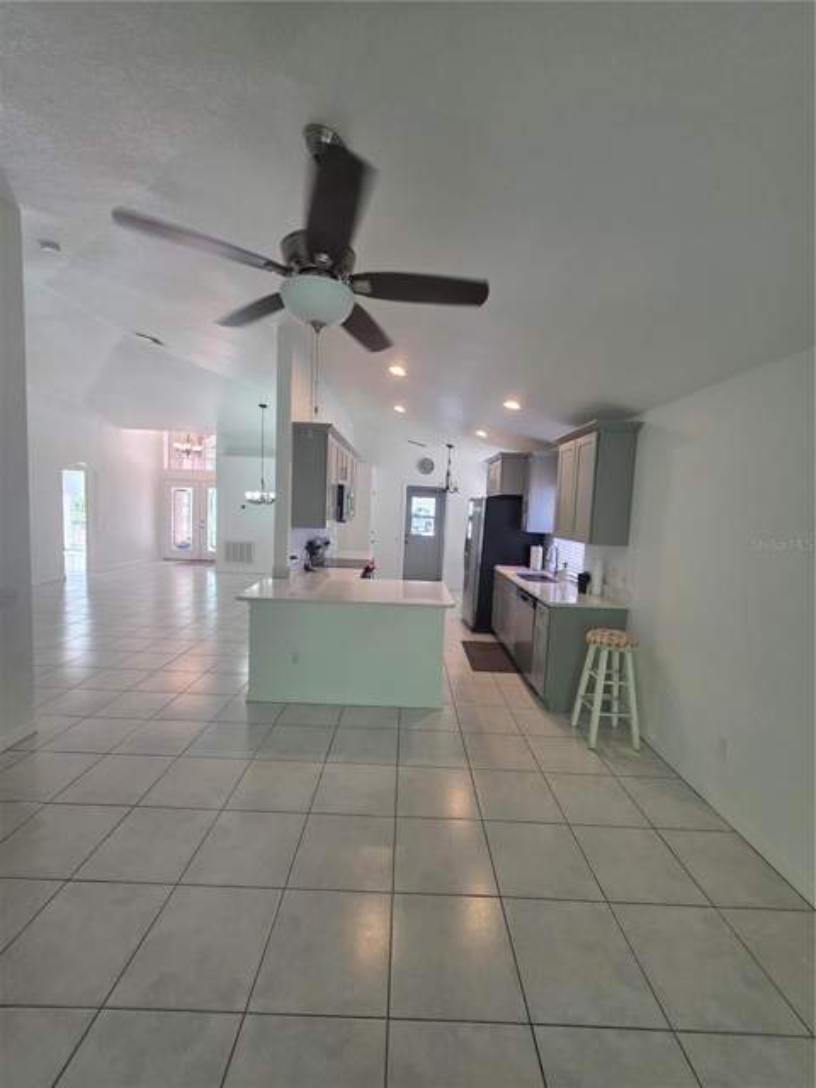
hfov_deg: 89.9
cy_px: 544
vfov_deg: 106.2
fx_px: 409
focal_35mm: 13
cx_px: 408
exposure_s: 1/120
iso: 160
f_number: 1.9
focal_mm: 2.2
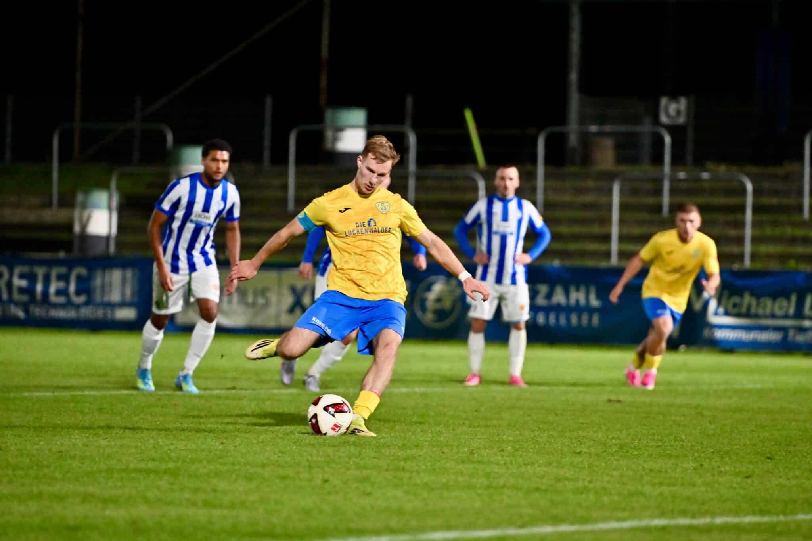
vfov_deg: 8.1
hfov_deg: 12.1
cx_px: 406
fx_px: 3834
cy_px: 270
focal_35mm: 170
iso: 3200
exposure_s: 1/1600
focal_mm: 170
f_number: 2.8
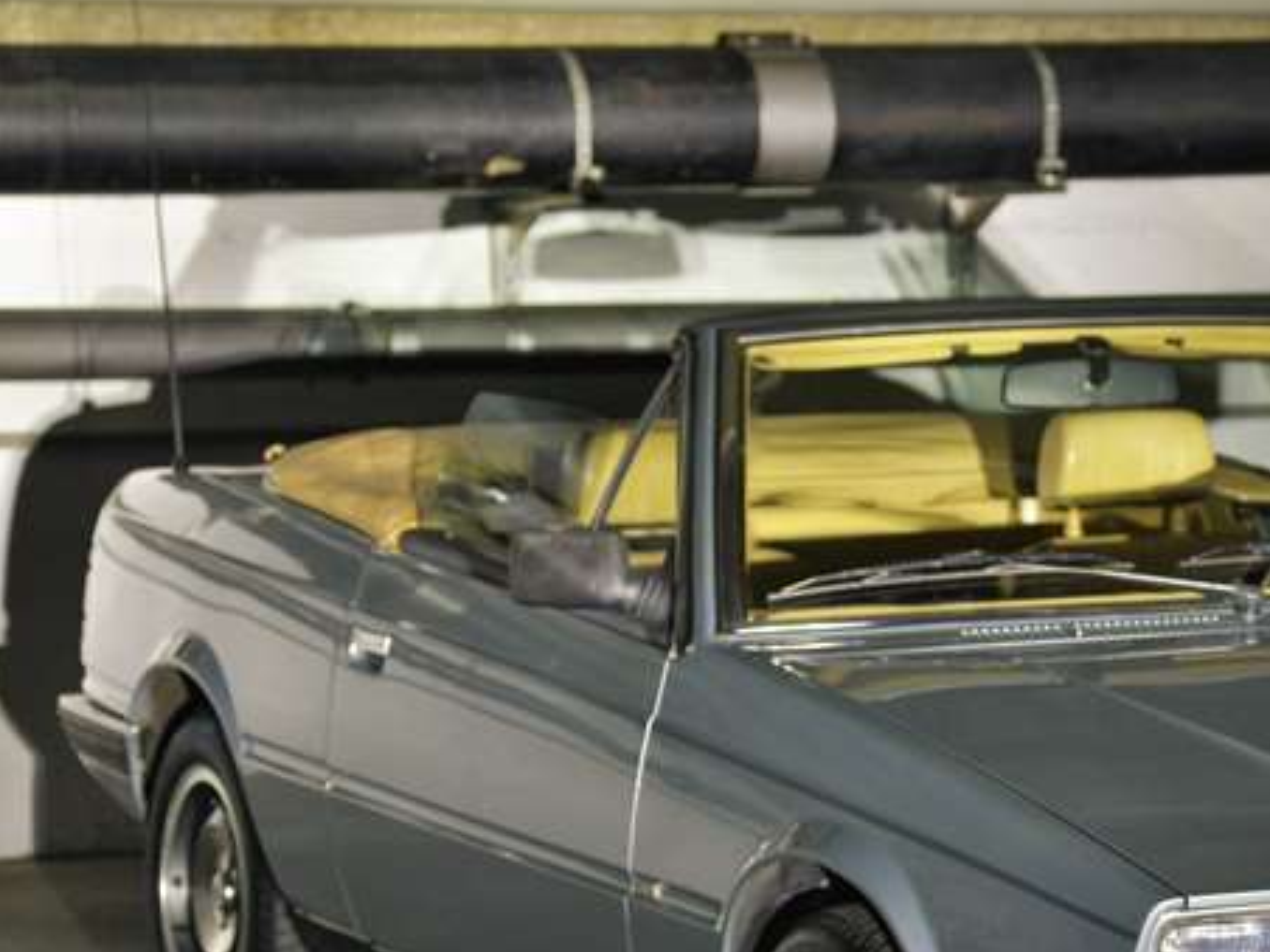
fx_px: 6347
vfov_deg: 8.6
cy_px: 687
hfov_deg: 11.4
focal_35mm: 173
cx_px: 1108
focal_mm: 85
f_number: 4.5
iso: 800
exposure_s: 1/50
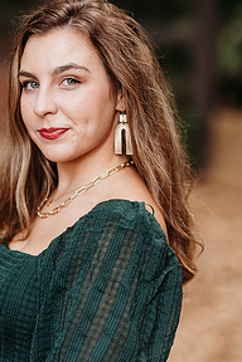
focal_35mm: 133
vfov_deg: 15.4
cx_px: 71
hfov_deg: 10.3
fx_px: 1341
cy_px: 207
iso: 320
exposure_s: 1/250
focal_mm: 85
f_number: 2.2
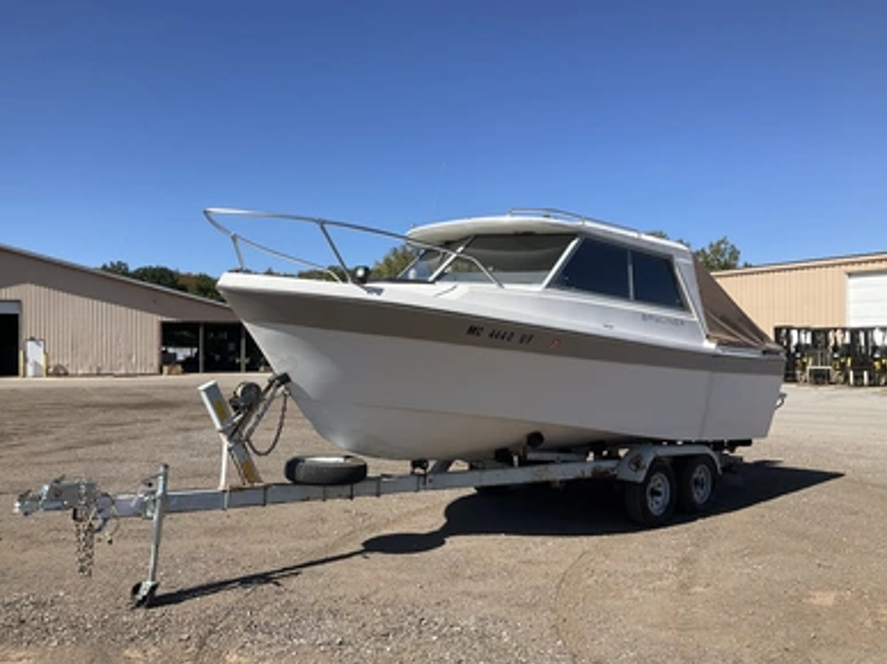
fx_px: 768
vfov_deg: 46.8
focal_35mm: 30
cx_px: 440
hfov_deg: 60.0
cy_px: 341
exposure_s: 1/1912
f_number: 1.8
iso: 25
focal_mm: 3
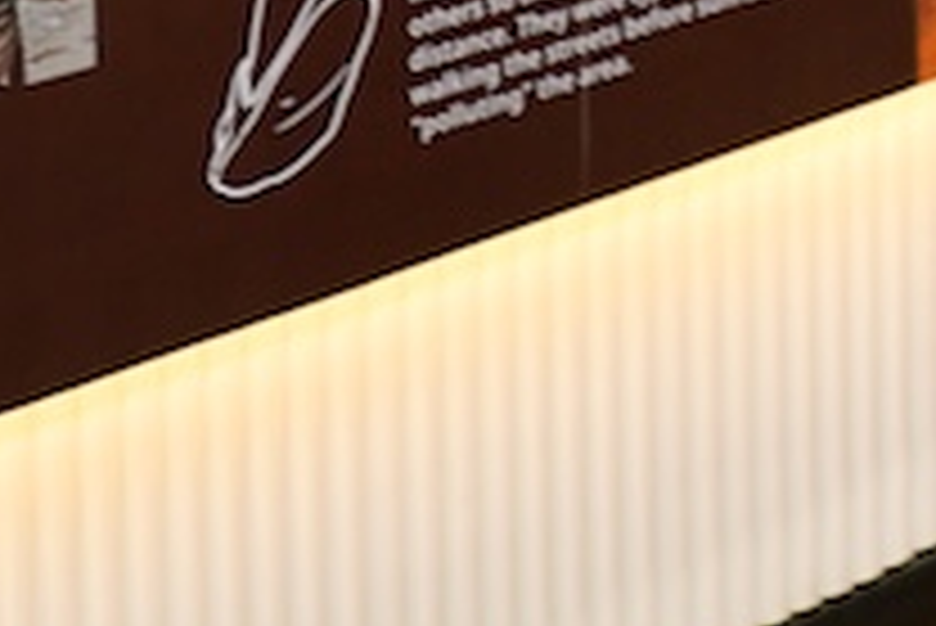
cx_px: 1962
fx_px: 4657
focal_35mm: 179
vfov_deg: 7.2
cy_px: -910
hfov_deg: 10.4
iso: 500
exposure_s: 1/160
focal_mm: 31
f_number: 4
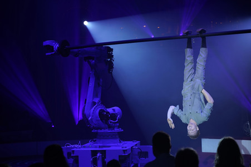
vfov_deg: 18.2
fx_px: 523
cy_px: 84
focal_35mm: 75
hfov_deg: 27.0
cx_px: 126
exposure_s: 1/500
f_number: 3.2
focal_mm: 75
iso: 1000
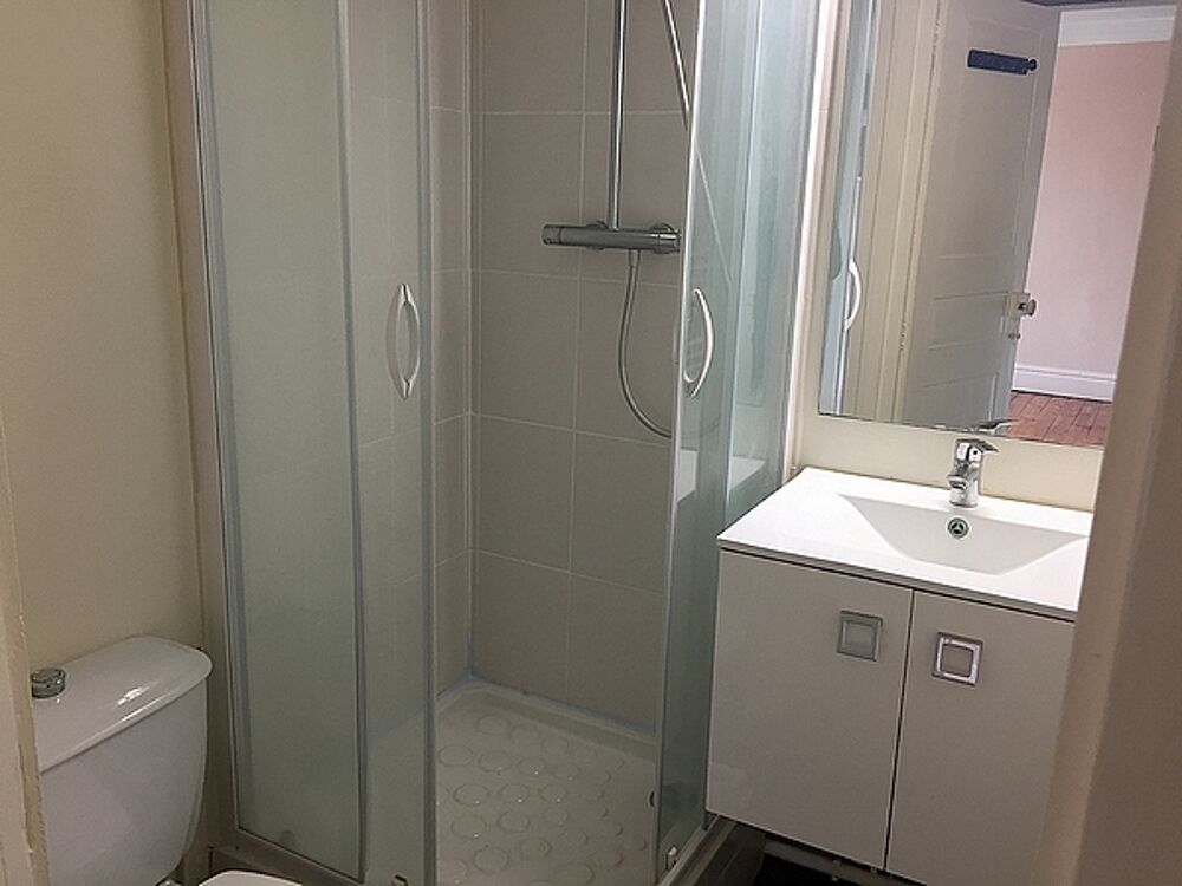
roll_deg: -1.4
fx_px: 990
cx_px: 591
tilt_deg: -14.4
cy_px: 443
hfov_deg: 61.7
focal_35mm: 29
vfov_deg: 48.2
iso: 100
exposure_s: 1/33
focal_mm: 4.15
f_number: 2.2
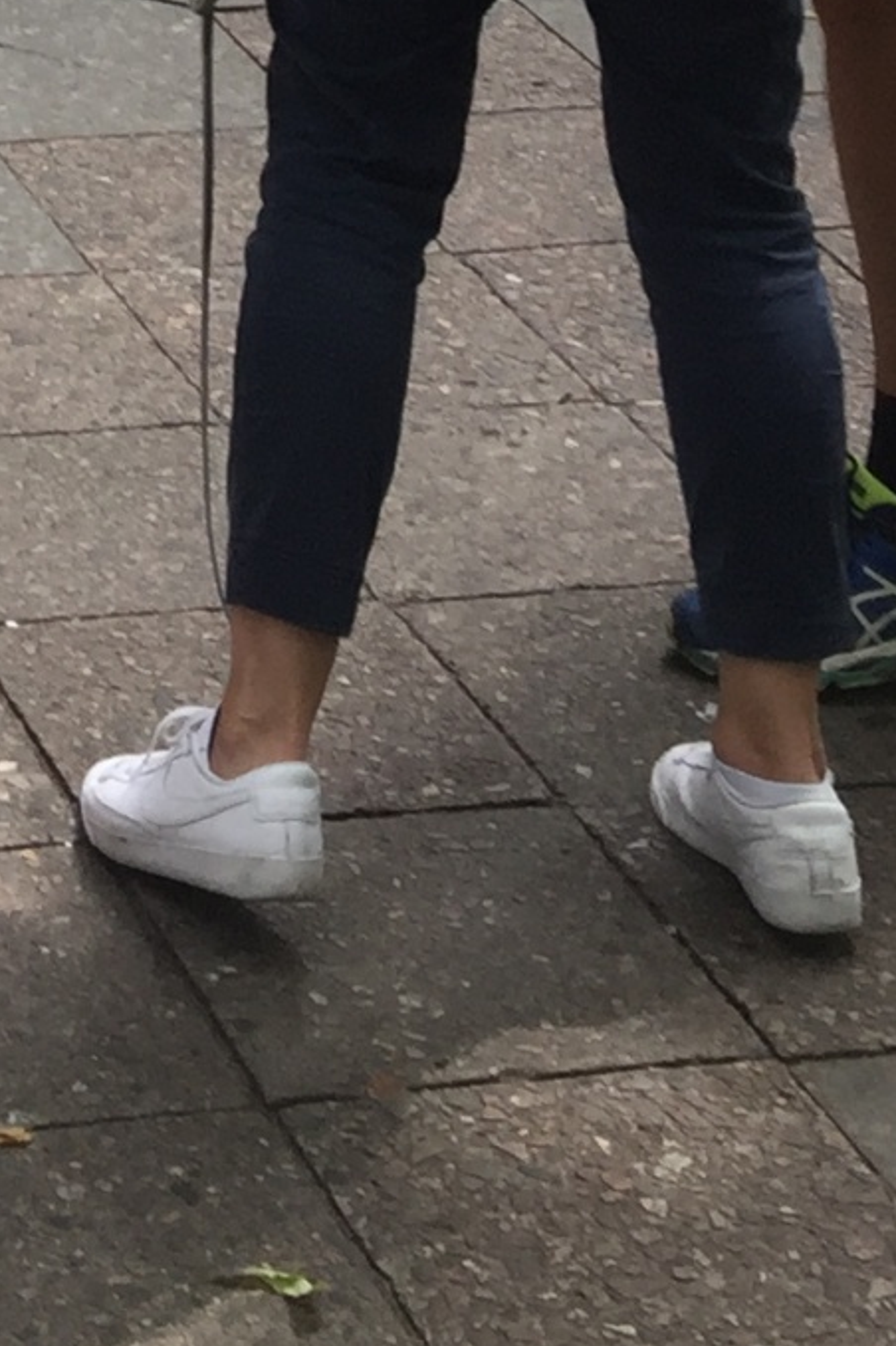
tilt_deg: -1.3
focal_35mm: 128
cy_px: -1455
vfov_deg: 13.4
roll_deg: -0.2
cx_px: -571
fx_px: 4783
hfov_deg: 10.2
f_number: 2.2
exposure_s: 1/146
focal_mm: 4.15
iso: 32
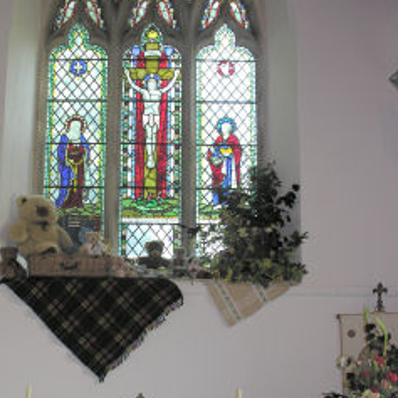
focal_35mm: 60
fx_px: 780
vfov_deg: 28.5
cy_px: 255
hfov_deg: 28.5
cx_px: 139
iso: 50
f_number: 2.8
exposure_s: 1/30
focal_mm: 8.9
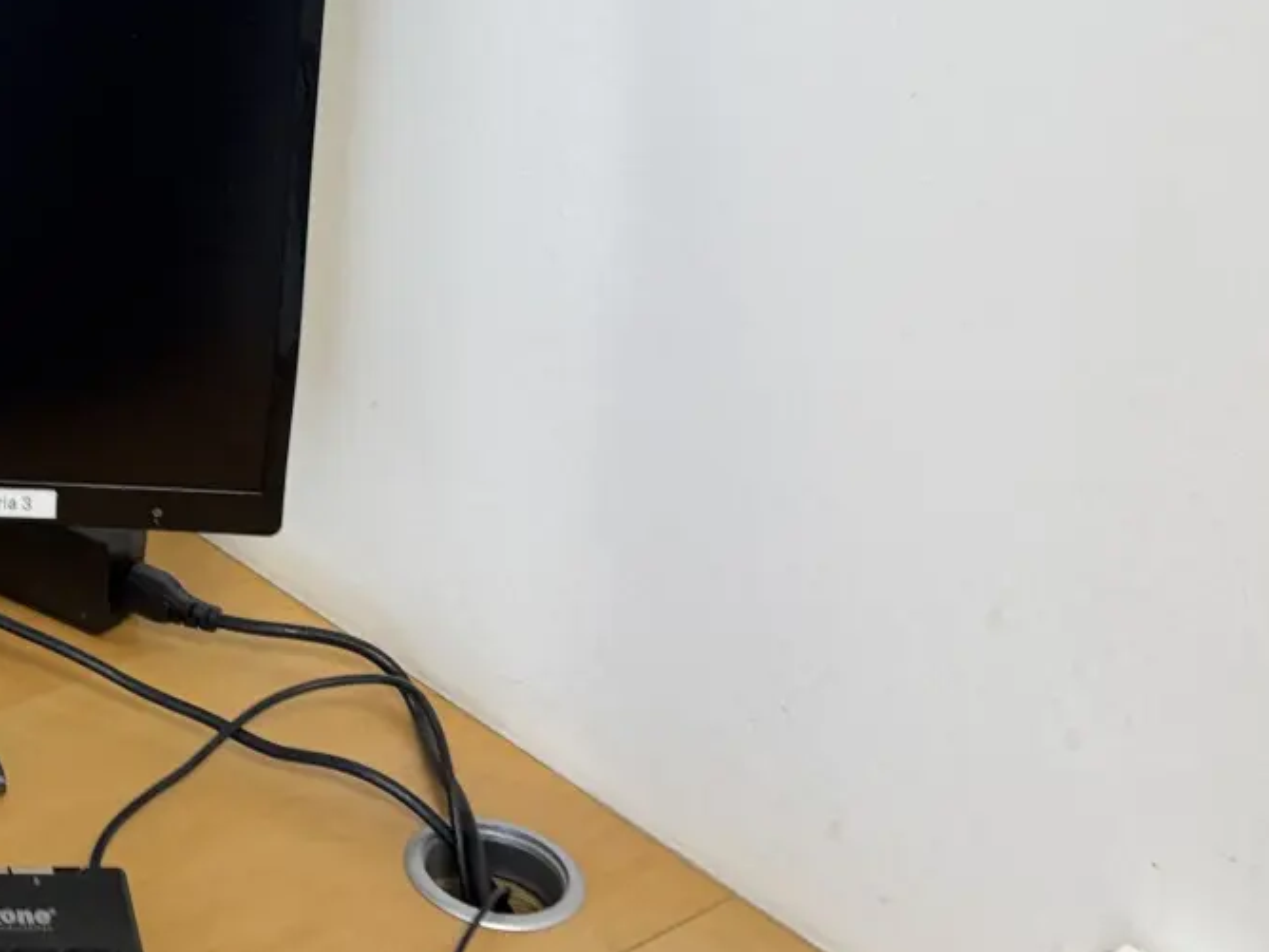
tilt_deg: -25.5
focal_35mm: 69
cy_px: 268
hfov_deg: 25.3
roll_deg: -0.2
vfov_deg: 21.2
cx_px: -262
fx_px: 2529
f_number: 1.78
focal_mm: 6.76
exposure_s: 1/50
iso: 125
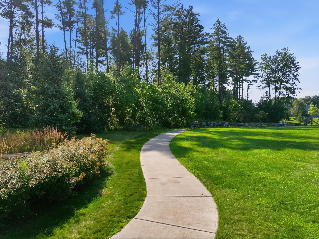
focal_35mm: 24
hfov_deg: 71.6
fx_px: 221
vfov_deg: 56.8
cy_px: 120
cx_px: 160
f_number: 2.8
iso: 150
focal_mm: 12.3
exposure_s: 1/4000
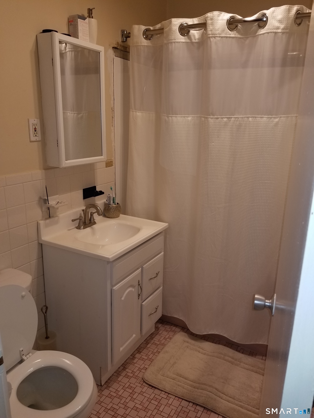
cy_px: 209
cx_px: 157
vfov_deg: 67.3
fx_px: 314
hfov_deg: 53.1
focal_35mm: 26
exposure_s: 1/60
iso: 64
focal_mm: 4.25
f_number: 1.7
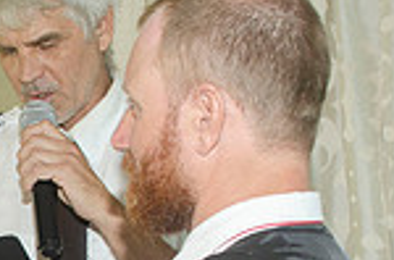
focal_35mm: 151
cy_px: 352
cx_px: -121
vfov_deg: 8.9
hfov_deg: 13.2
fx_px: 1647
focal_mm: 26
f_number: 5.6
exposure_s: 1/80
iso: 400
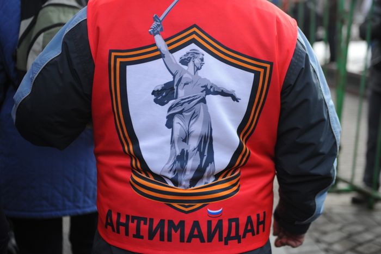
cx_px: 190
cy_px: 127
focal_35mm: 55
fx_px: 582
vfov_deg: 24.6
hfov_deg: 36.3
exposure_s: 1/2000
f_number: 2.8
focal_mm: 55
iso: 640
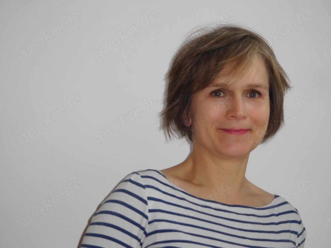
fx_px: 861
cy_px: 124
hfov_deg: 21.8
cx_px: 166
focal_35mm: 90
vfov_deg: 16.4
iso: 280
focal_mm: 16.1
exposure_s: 1/60
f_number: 4.7
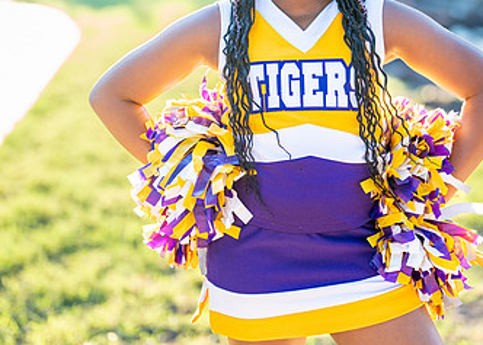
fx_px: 1509
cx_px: 322
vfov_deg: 12.9
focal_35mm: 110
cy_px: 46
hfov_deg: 18.1
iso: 250
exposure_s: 1/400
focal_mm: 50
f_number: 1.2
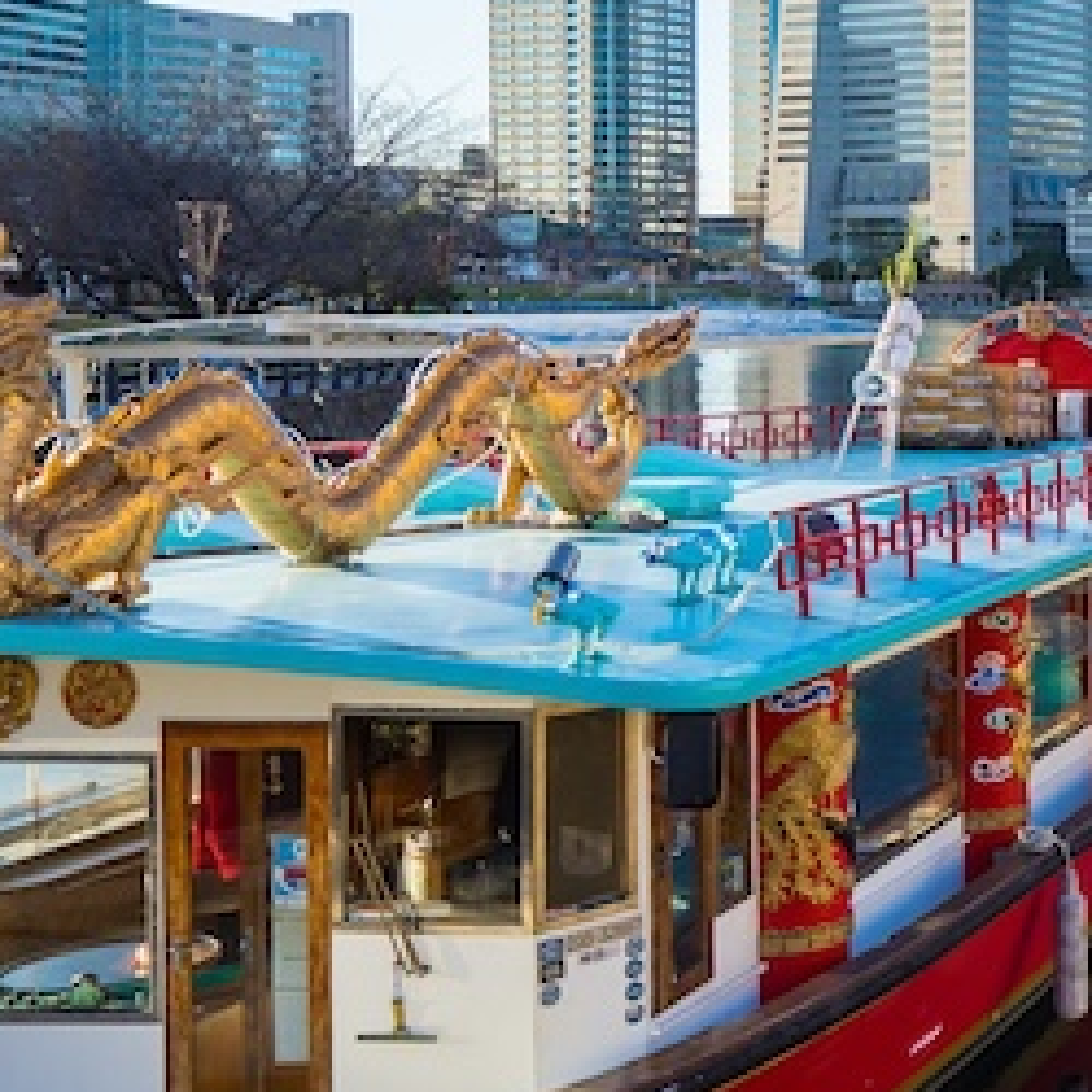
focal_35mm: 49
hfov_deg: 22.1
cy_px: 74
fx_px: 1749
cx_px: 1939
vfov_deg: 32.6
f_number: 8
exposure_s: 1/100
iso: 100
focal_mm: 16
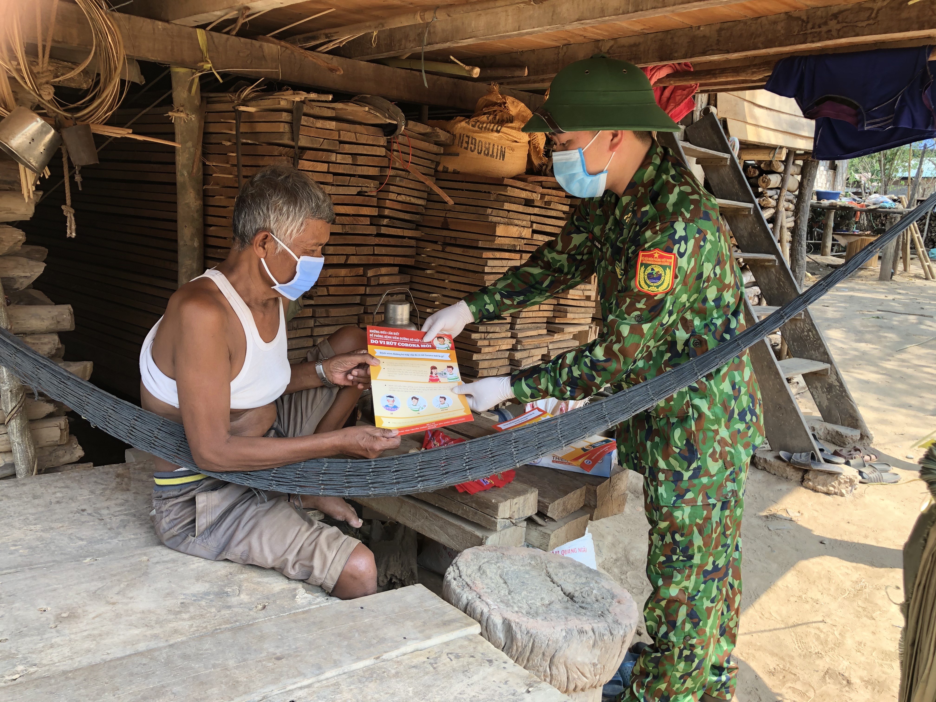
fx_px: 757
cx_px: 468
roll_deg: -1.6
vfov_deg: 49.7
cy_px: 351
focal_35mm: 28
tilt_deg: -11.5
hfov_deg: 63.4
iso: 20
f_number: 1.8
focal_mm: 4
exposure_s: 1/125
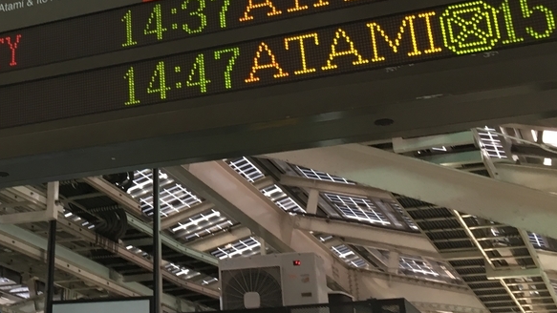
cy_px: 15
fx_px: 960
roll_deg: +0.8
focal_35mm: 65
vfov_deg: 18.2
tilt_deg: +28.2
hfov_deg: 31.1
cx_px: 70
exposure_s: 1/30
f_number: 2.2
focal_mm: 4.15
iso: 25
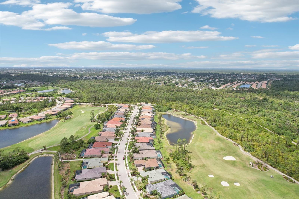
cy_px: 100
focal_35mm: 22
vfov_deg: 57.2
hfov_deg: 78.6
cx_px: 150
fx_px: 183
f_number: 2.8
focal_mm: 8.4
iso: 110
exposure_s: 1/2500
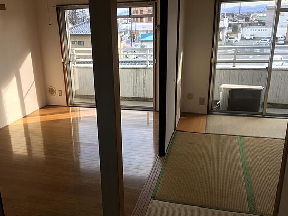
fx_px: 283
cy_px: 118
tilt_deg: -19.1
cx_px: 125
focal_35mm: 34
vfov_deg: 41.7
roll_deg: +2.0
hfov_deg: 53.8
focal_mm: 4.15
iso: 25
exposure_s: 1/100
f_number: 2.2
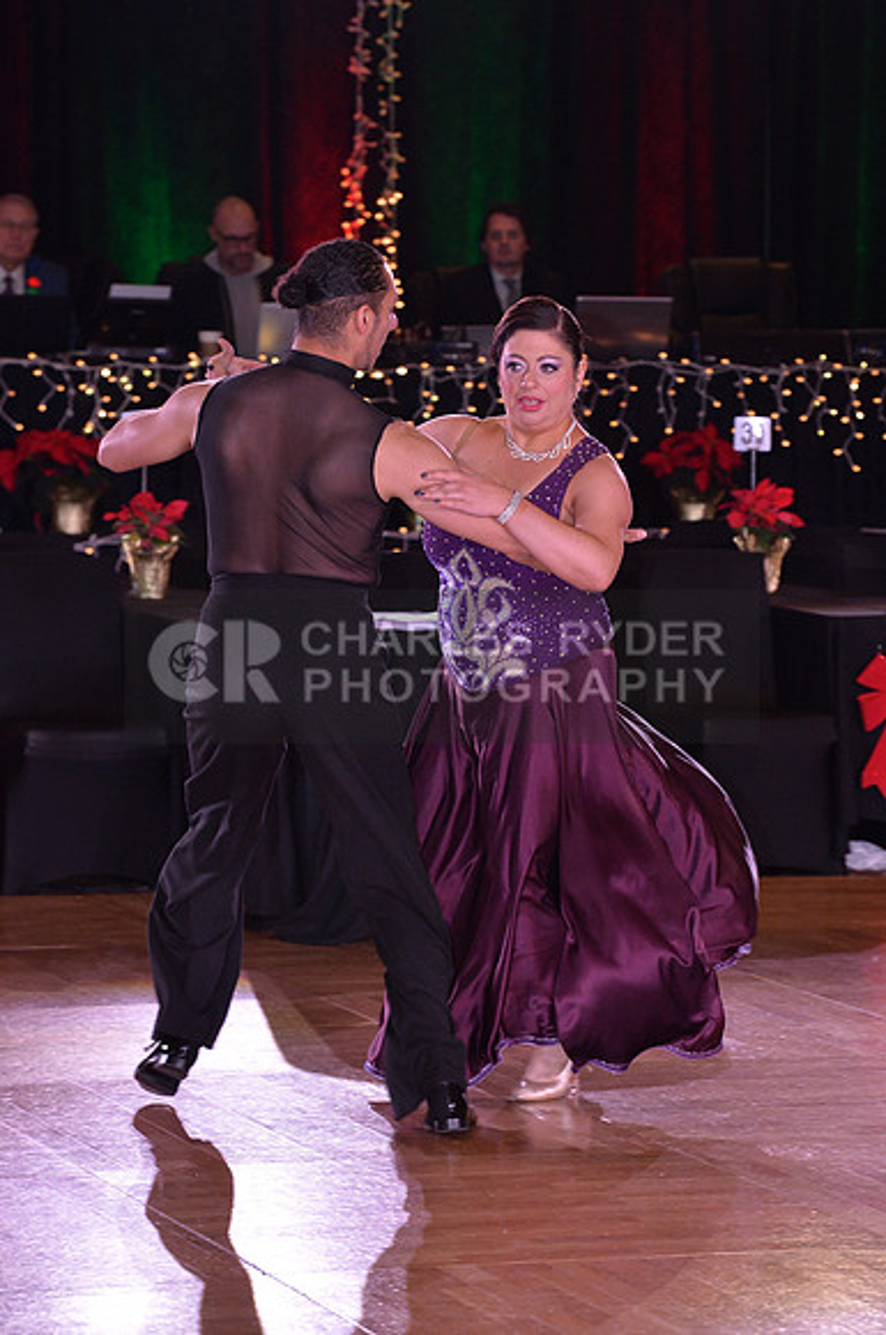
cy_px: 668
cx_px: 443
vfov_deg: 12.9
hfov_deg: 8.6
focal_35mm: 160
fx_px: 5924
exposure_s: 1/250
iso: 2000
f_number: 7.1
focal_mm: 160
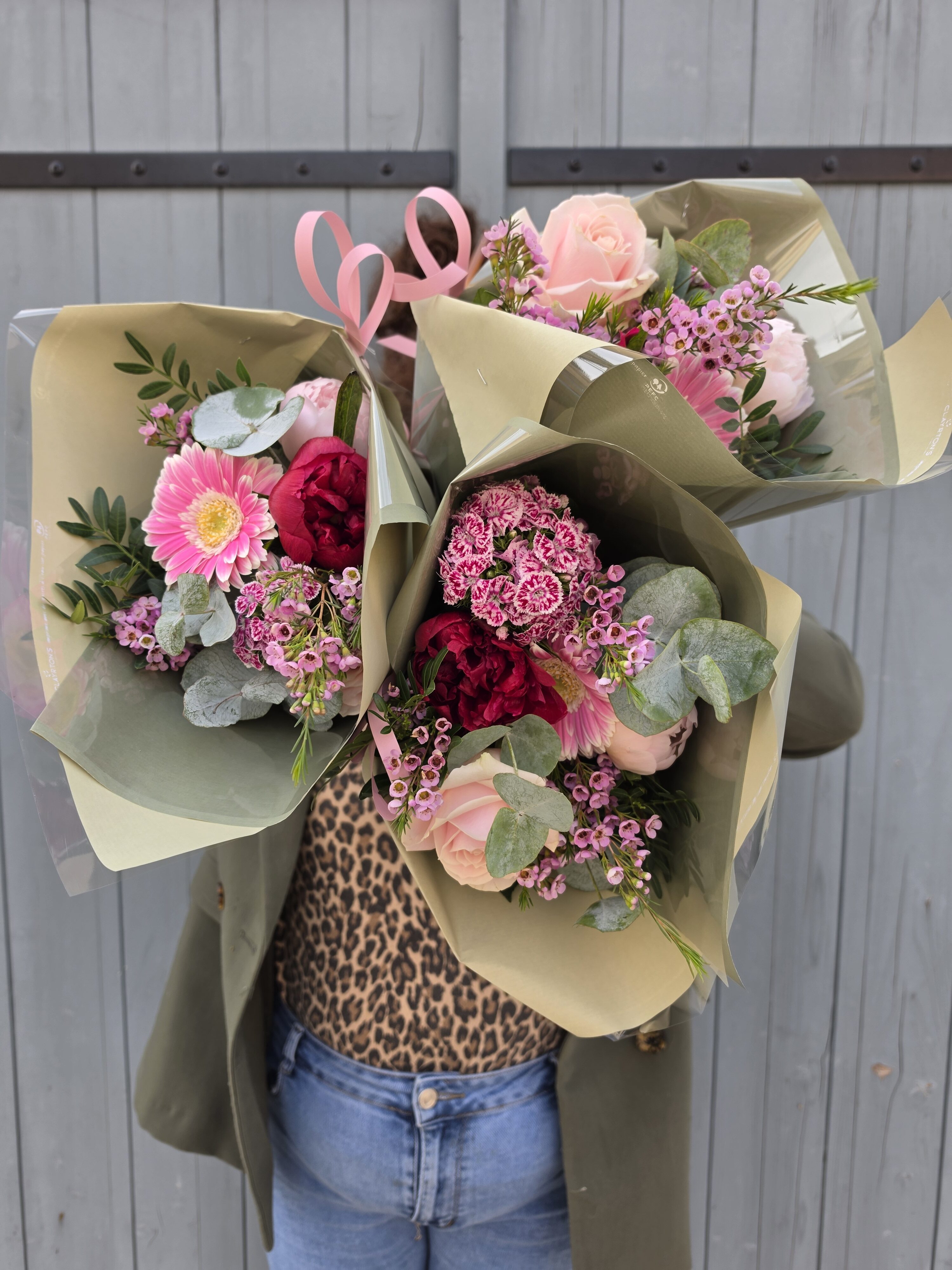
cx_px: 476
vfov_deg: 73.9
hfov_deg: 58.9
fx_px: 843
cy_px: 635
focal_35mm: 23
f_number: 1.4
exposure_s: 1/181
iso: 10
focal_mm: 6.5
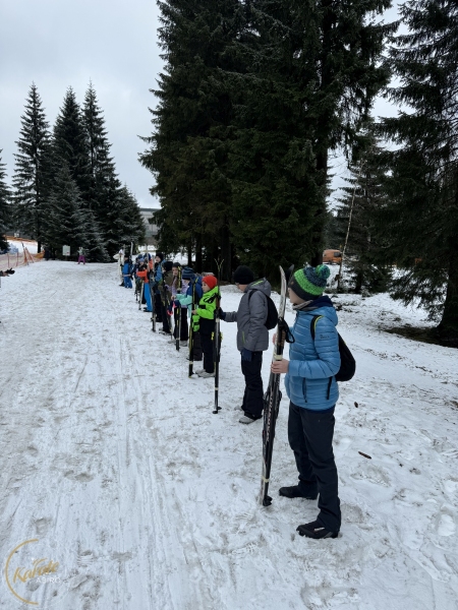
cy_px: 305
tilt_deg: -6.1
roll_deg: -1.9
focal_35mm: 24
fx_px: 423
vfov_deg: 71.6
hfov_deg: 56.8
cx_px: 229
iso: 80
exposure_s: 1/1261
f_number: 1.78
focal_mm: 6.86
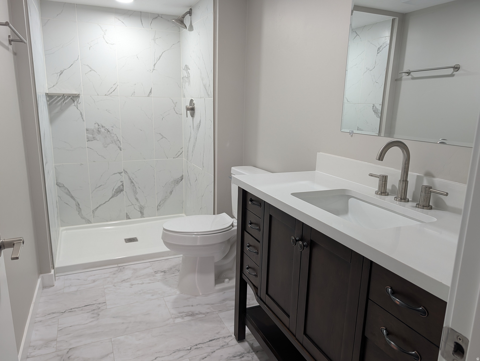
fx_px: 333
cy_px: 180
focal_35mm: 24
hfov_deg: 71.5
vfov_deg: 56.9
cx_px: 240
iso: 53
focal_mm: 6.9
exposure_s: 1/30
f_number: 1.68
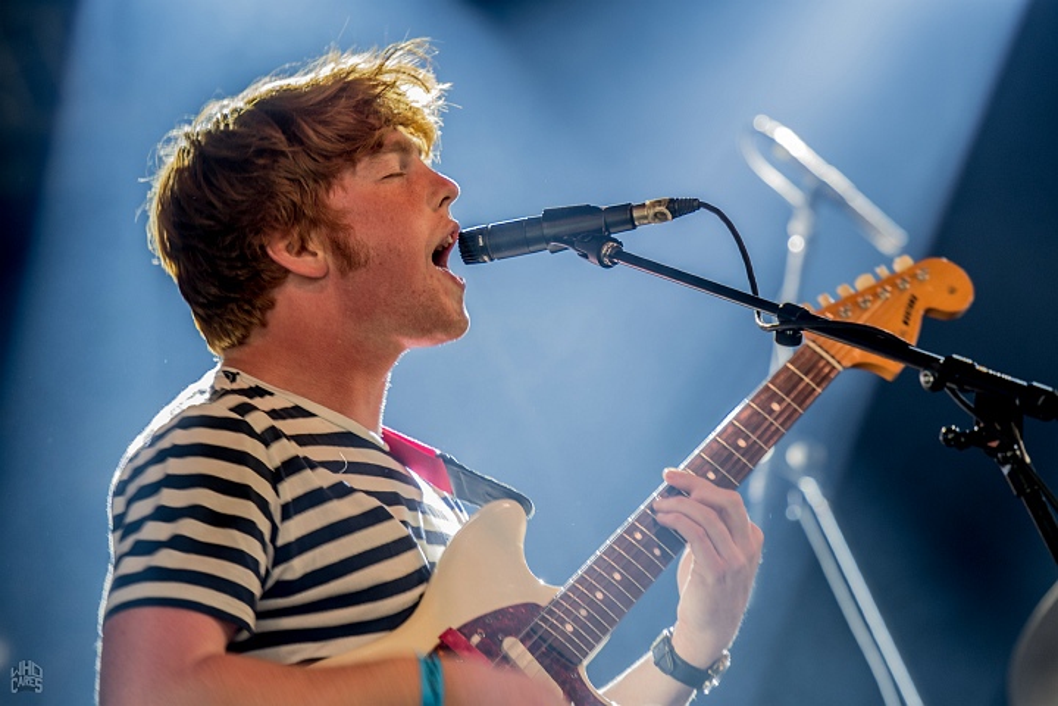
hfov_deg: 8.3
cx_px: 529
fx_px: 7273
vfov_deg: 5.6
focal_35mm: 248
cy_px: 353
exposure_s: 1/80
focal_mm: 165
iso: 200
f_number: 2.8
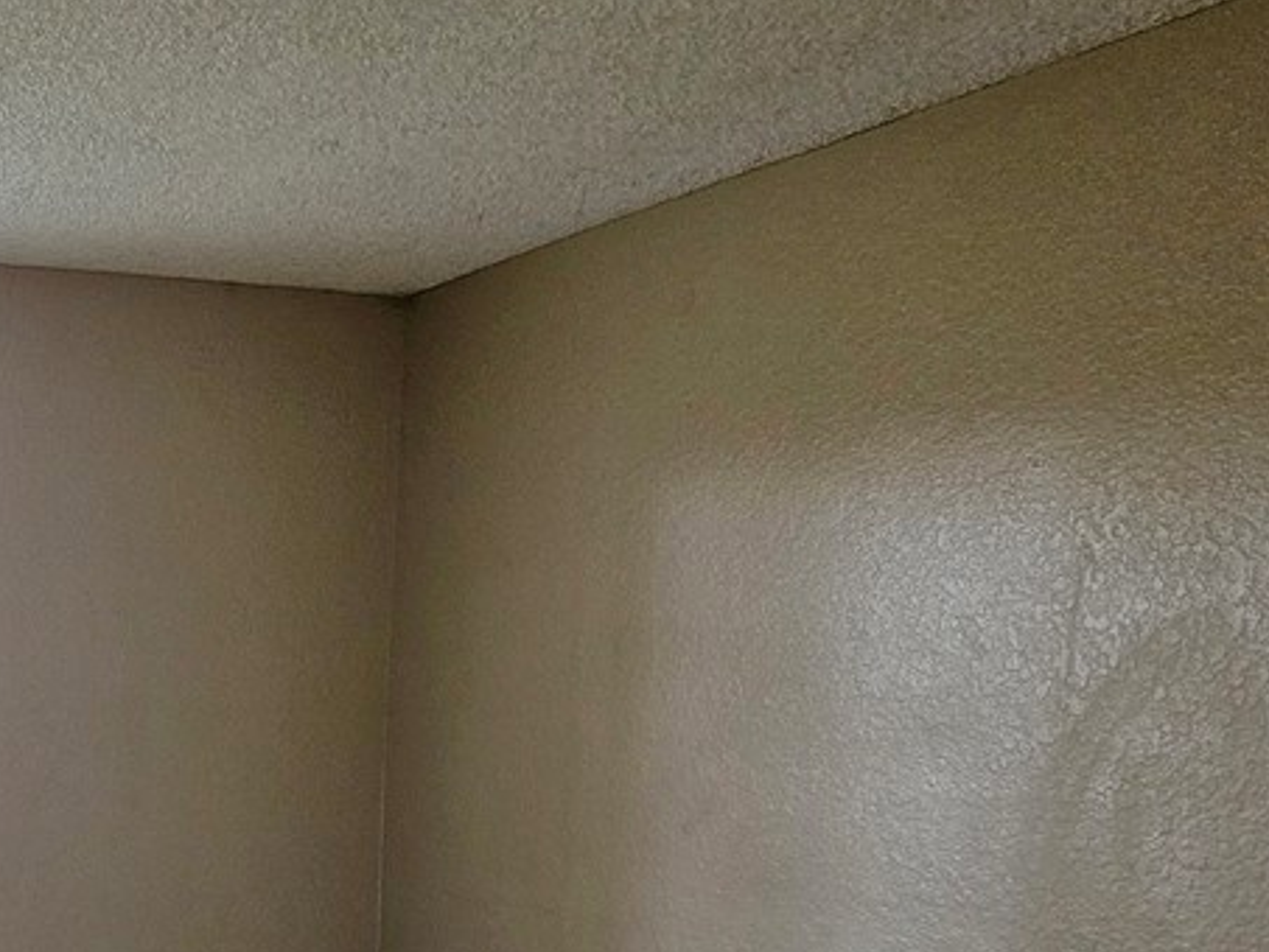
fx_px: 1907
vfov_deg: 27.0
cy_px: 879
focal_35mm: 52
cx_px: 45
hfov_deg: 34.0
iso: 640
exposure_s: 1/170
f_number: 1.7
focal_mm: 6.3
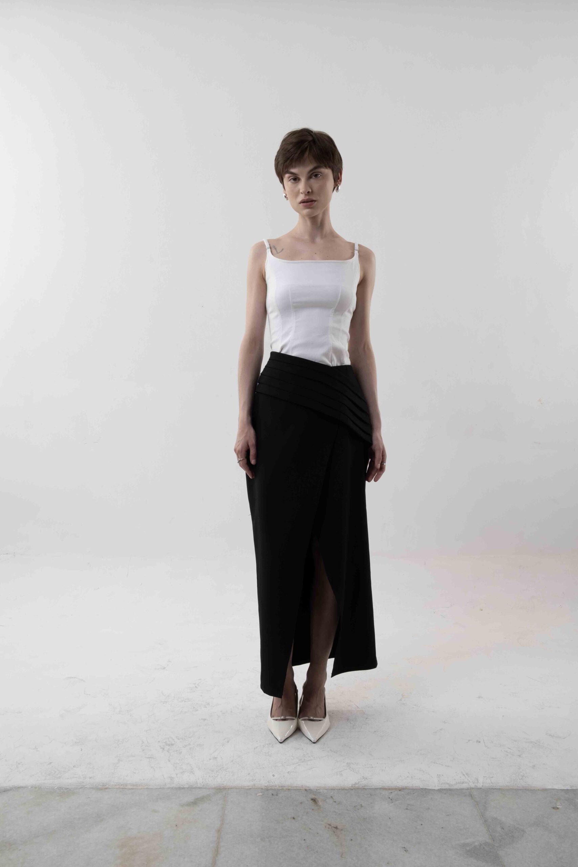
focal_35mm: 35
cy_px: 434
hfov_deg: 37.9
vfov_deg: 54.4
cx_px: 289
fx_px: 843
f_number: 13
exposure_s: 1/125
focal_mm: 23
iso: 80
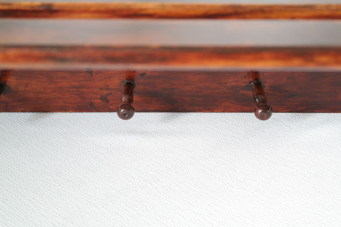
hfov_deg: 26.3
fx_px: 729
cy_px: 114
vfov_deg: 17.7
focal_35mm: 77
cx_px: 170
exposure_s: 1/25
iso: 1600
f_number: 6.3
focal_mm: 50
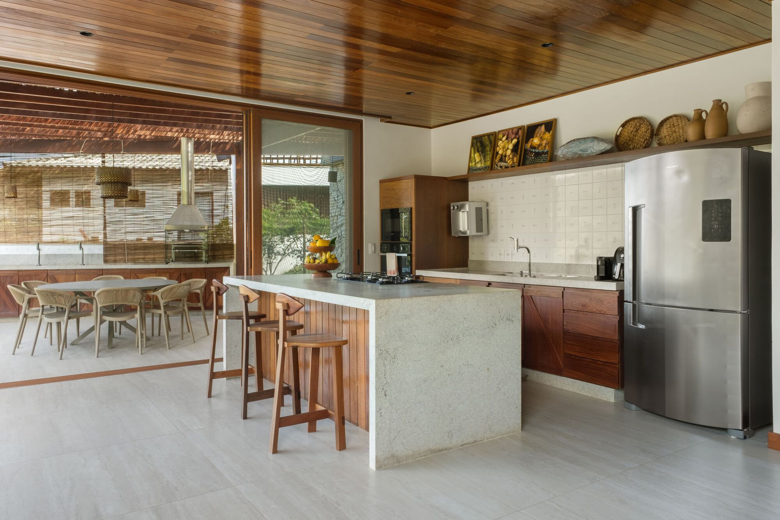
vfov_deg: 51.3
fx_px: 542
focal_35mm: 25
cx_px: 390
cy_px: 260
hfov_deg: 71.5
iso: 500
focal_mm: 16.5
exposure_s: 1/8
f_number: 11
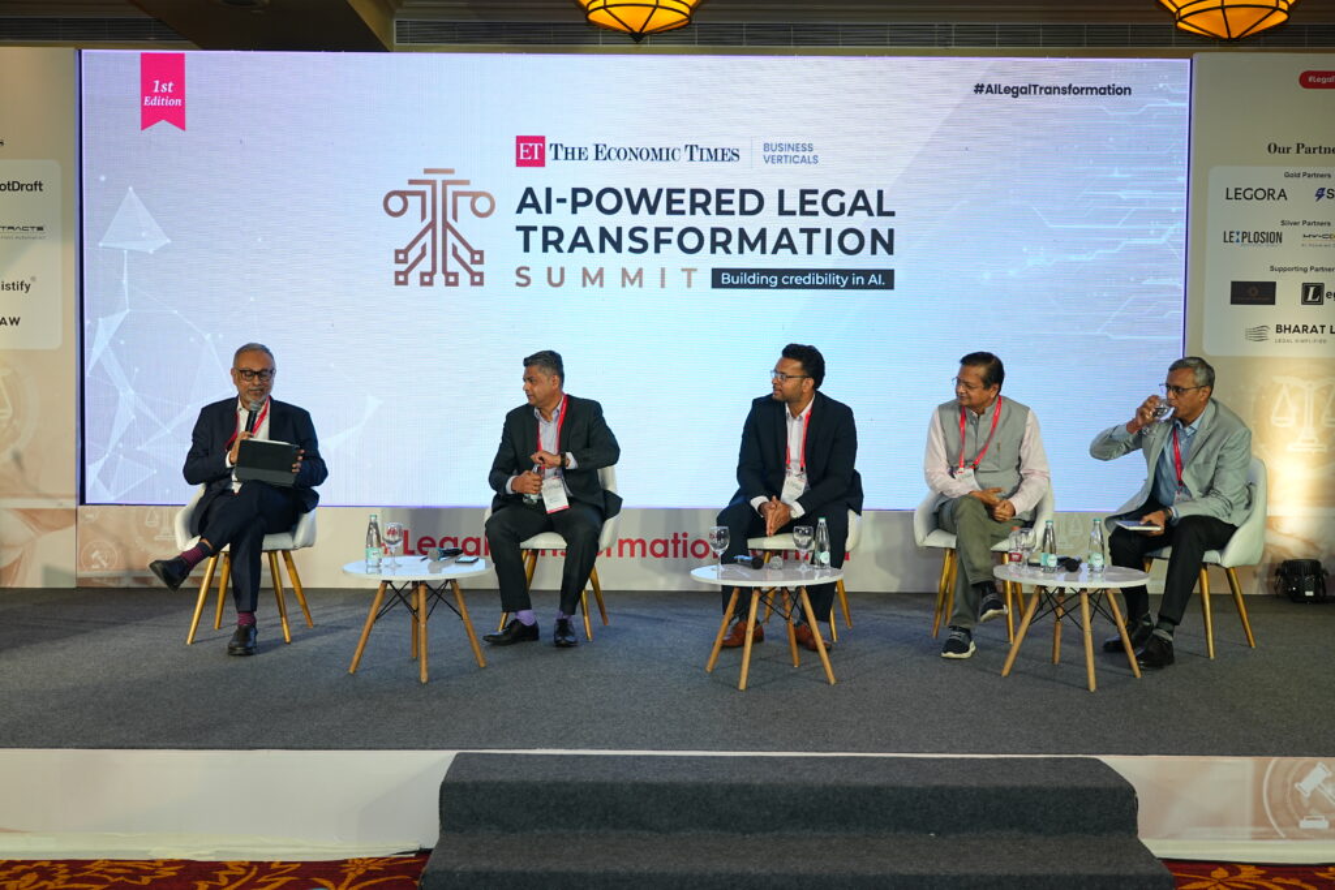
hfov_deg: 51.9
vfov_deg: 36.0
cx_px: 668
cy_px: 445
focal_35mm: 37
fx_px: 1372
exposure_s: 1/125
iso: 400
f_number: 4
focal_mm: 37
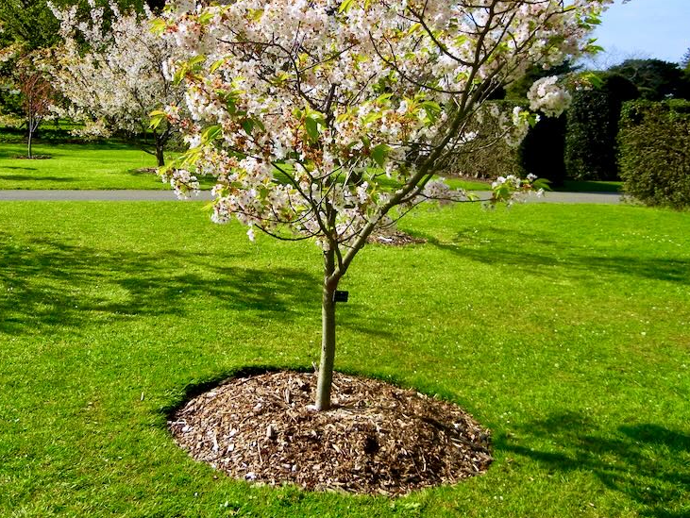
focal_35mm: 42
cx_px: 277
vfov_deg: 34.0
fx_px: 838
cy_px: 159
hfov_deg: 44.5
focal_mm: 5.4
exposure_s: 1/385
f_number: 7
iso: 160
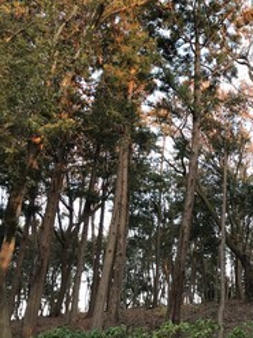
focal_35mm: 51
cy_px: 164
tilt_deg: +23.0
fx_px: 497
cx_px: 242
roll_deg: -1.7
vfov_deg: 37.5
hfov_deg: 27.2
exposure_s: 1/40
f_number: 1.8
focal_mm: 3.99
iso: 20
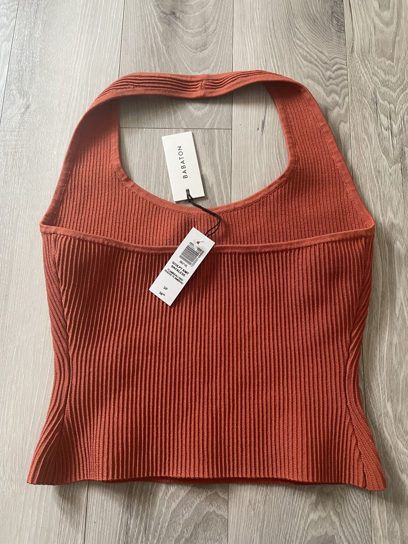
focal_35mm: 26
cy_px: 272
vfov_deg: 67.3
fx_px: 409
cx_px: 204
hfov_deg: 53.1
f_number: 1.6
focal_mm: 4.2
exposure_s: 1/60
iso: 160
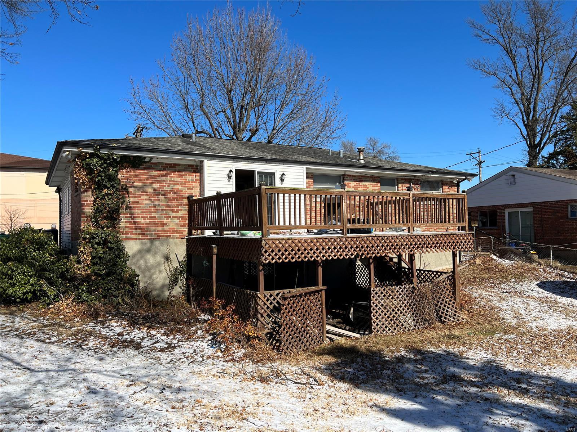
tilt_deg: +0.7
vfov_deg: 53.1
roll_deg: +0.8
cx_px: 288
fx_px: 433
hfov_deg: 67.3
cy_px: 216
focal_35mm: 26
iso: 50
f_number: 1.5
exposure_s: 1/4831
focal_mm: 5.7
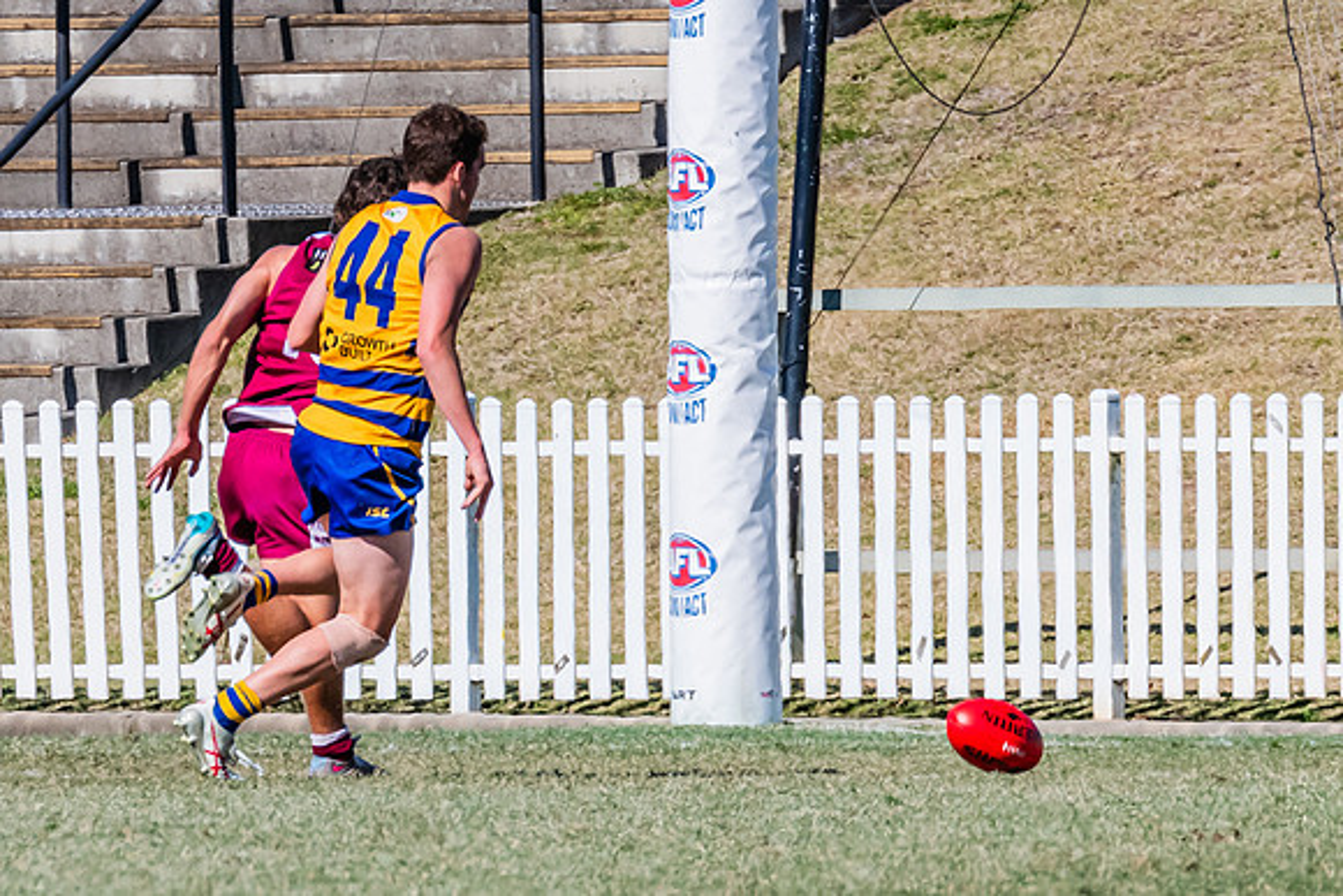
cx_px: 504
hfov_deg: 2.0
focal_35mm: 1031
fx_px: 38472
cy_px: 137
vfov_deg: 1.3
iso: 800
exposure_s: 1/1600
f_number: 11
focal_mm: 420
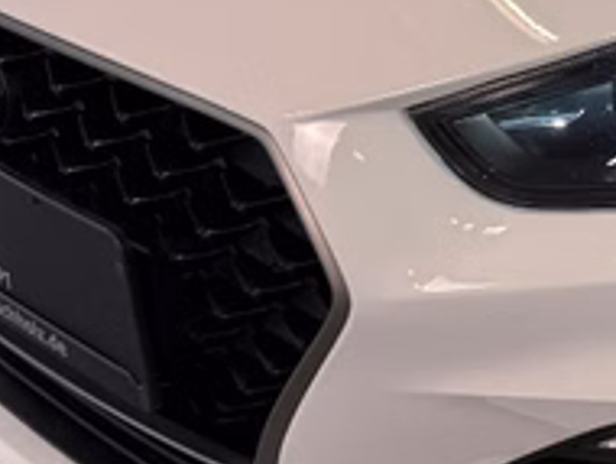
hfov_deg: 17.3
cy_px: -58
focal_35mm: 101
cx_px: 953
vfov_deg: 14.3
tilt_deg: -17.9
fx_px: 1800
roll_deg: -0.2
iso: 80
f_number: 1.78
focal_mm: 6.76
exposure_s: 1/100
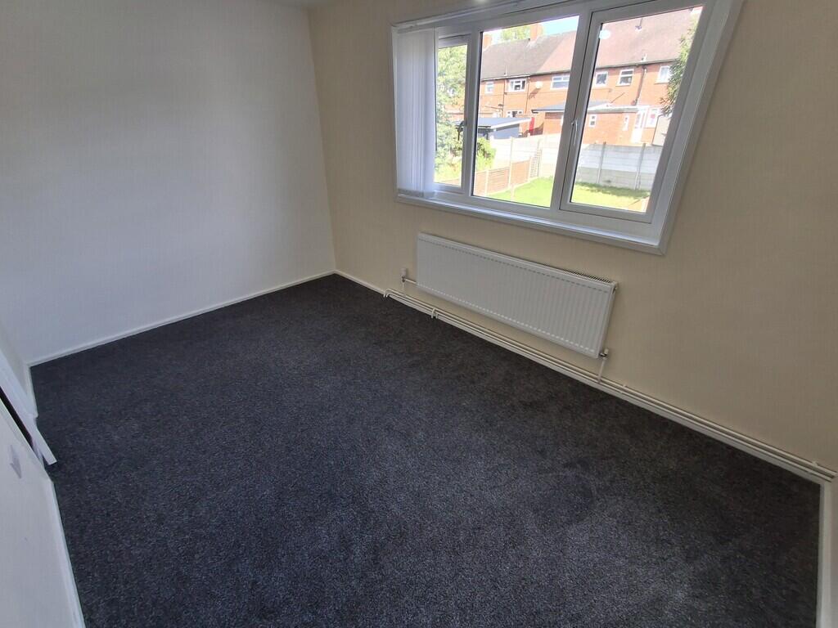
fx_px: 387
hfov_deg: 94.5
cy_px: 314
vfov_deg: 78.1
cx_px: 419
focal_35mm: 16
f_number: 2.2
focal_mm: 1.64
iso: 40
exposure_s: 1/120
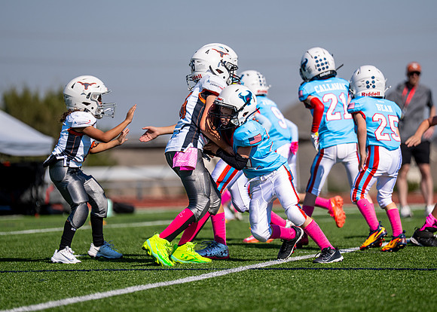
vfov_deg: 6.1
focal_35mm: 235
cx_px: 220
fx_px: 2912
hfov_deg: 8.6
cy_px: 143
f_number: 2.8
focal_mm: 200
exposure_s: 1/3200
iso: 100
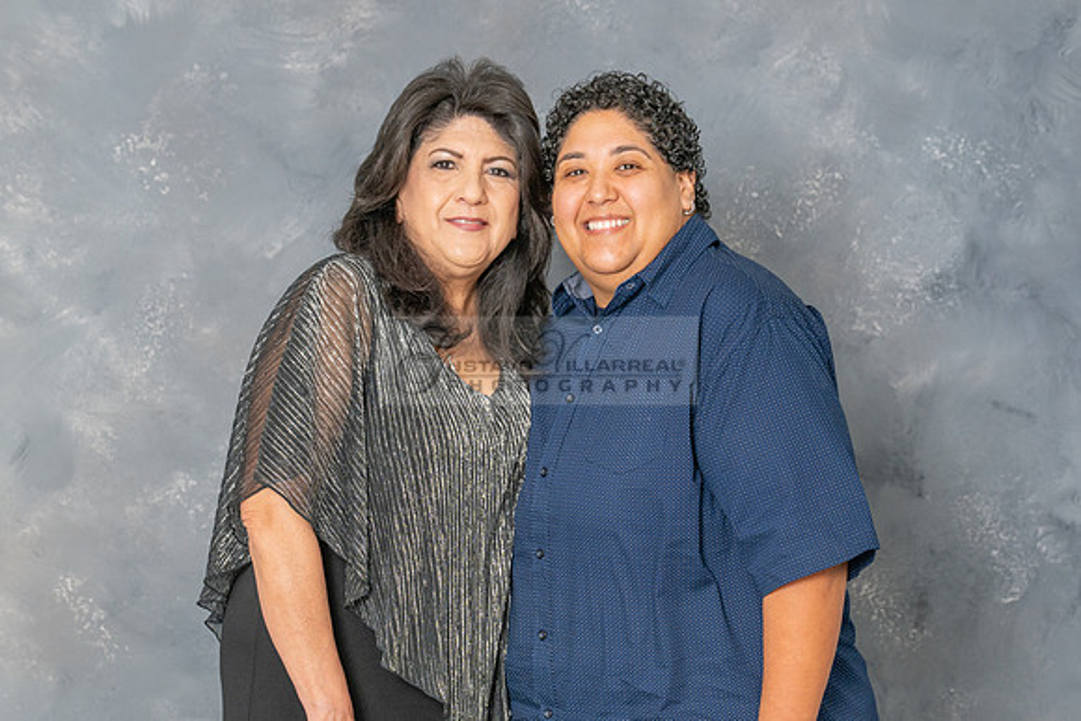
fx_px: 2792
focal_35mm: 93
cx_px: 538
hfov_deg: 21.9
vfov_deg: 14.7
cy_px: 493
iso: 200
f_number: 5.6
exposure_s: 1/200
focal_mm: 59
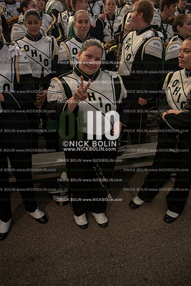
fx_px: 215
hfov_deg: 47.9
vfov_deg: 67.2
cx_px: 89
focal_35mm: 27
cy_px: 131
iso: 800
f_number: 3.2
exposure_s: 1/400
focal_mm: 24
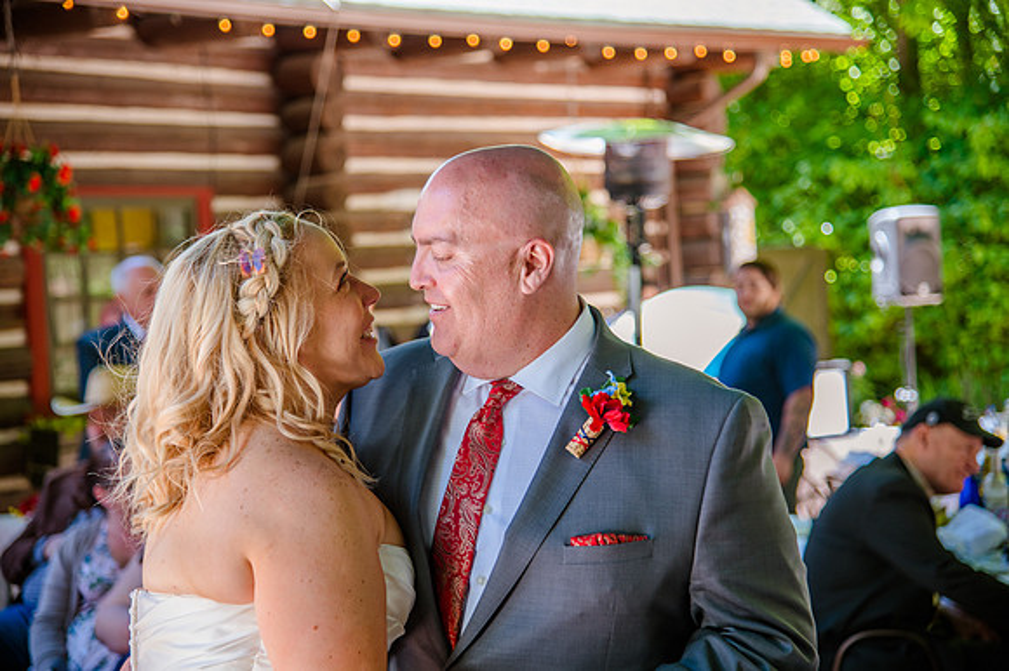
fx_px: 2185
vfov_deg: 17.5
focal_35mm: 78
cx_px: 504
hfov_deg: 26.0
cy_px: 336
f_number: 4
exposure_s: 1/125
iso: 320
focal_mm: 78
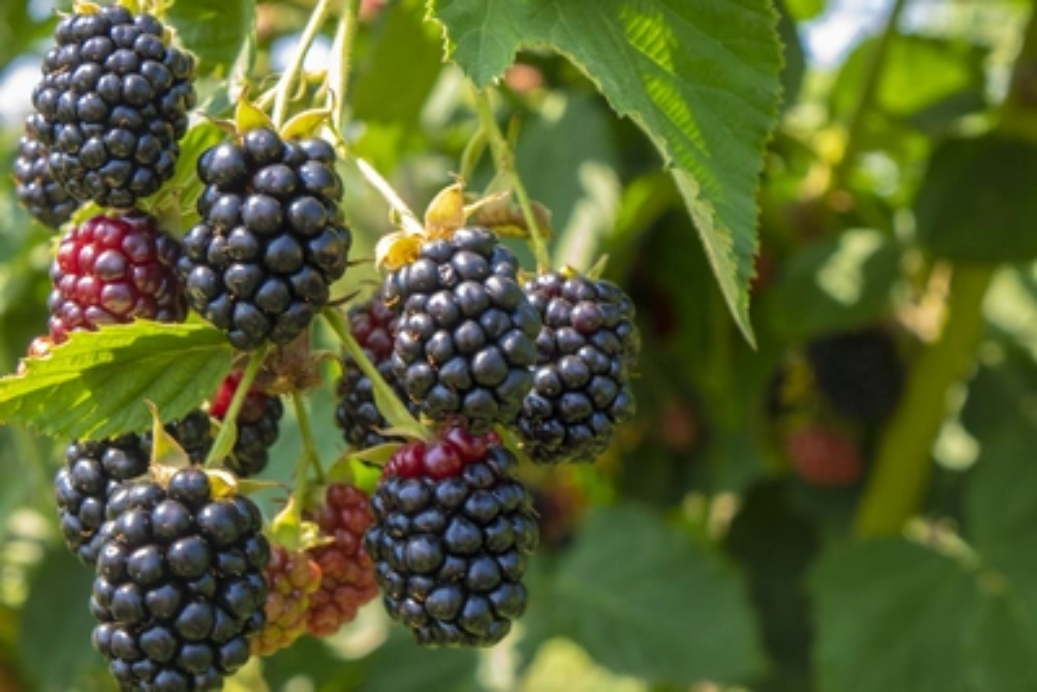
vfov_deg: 16.9
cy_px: 346
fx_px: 2334
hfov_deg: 25.1
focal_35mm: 81
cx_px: 518
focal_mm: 29.84
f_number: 5.6
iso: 100
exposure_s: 1/40
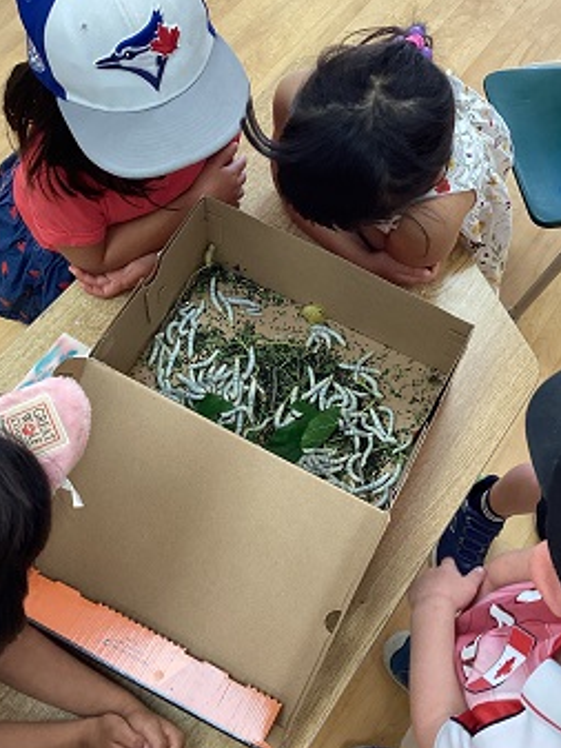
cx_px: 325
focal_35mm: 46
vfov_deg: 41.1
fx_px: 993
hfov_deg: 31.5
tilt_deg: -60.2
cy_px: 315
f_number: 2.4
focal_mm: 3.3
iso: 80
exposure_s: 1/50
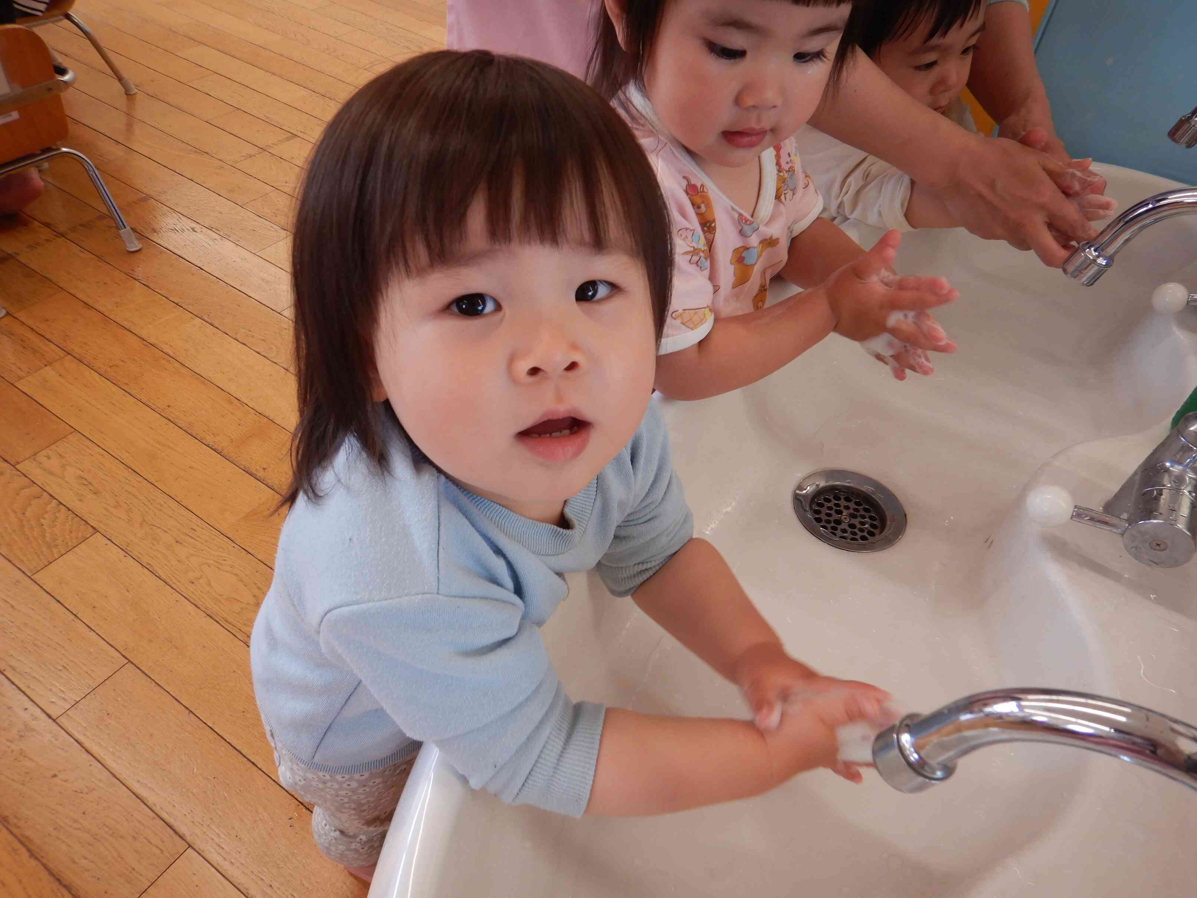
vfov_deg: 56.8
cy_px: 449
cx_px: 598
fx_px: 830
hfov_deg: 71.6
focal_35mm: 24
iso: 125
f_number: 2.8
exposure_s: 1/100
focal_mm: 4.3
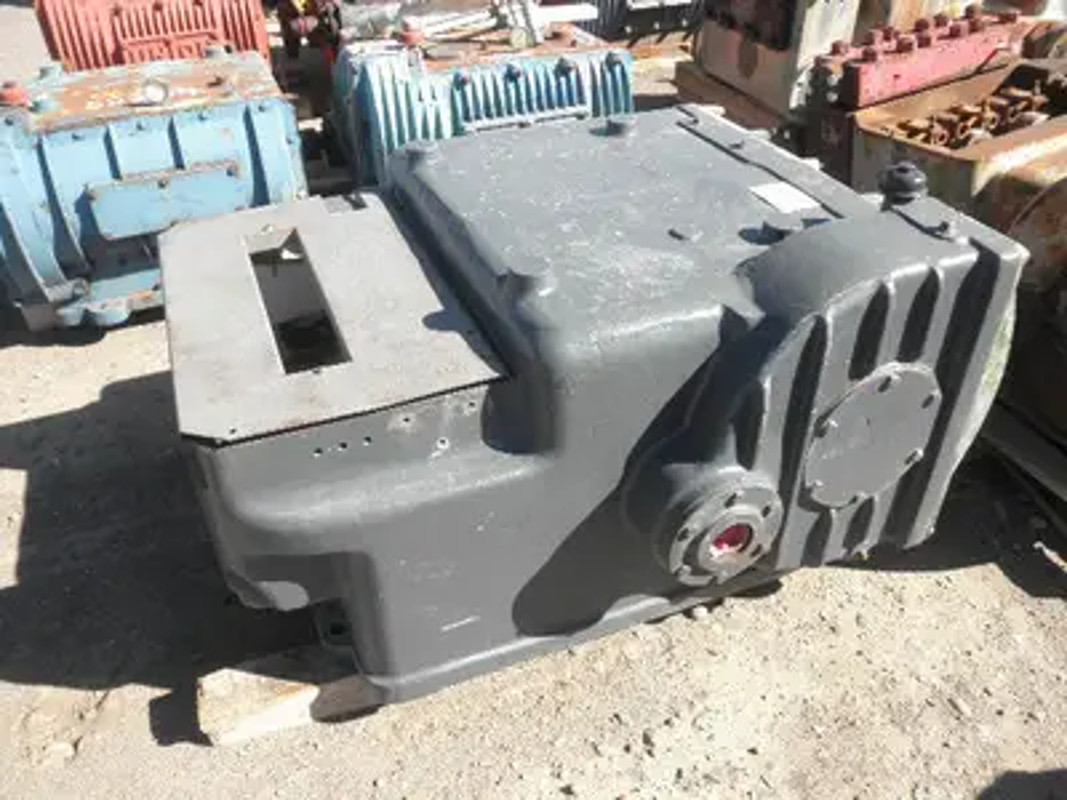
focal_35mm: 28
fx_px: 863
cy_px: 400
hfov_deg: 63.4
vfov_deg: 49.7
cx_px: 534
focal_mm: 5
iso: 64
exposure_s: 1/400
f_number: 3
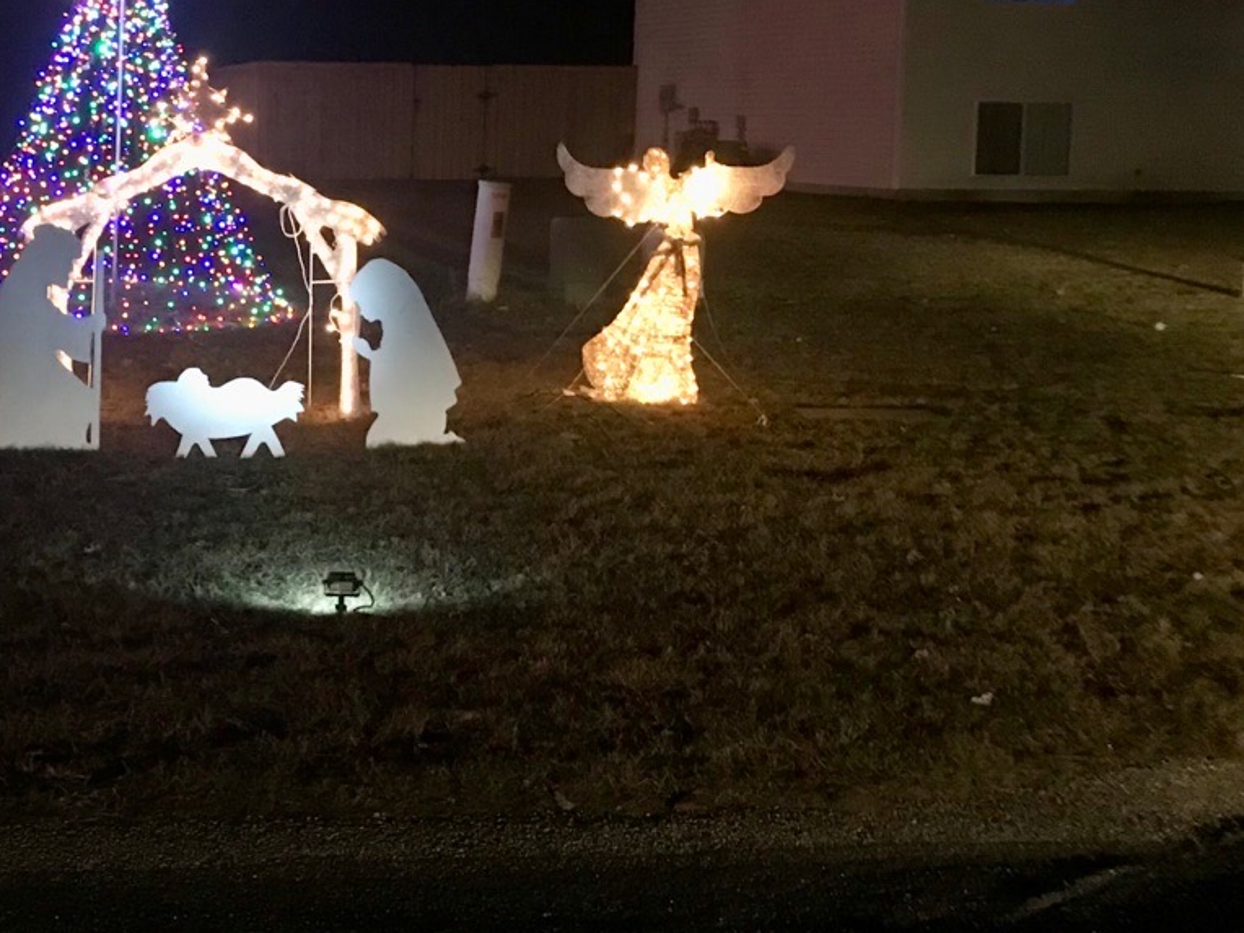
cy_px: 307
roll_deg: -0.4
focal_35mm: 55
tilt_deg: -4.7
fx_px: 1977
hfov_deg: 33.5
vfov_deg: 26.4
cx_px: 174
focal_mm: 3.99
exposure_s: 1/4
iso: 125
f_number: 1.8
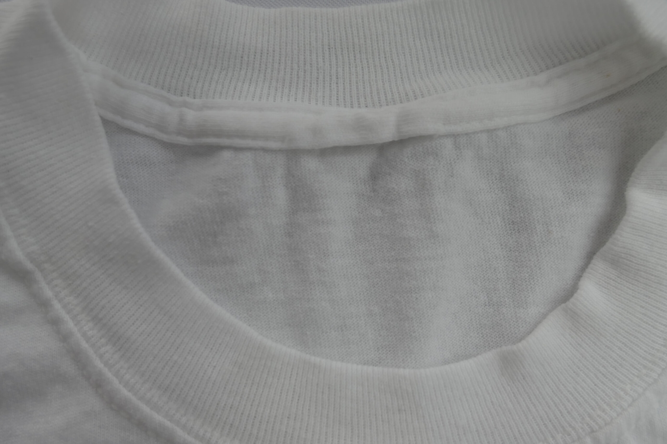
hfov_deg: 73.7
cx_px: 334
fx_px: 445
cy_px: 222
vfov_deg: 53.1
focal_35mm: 24
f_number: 2.8
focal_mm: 8.8
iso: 125
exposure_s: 1/125
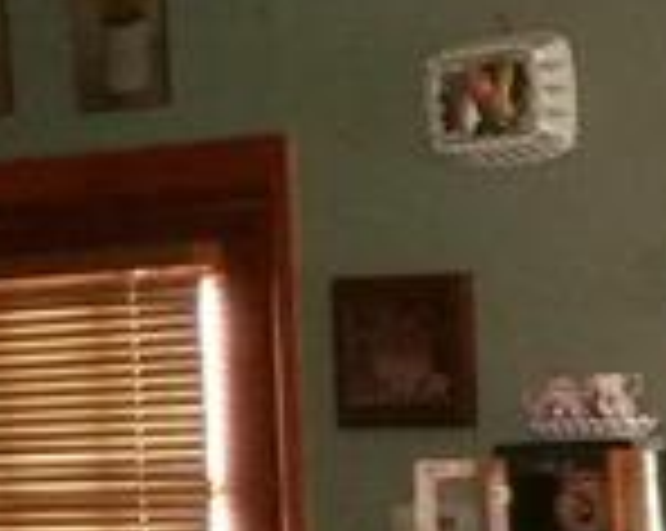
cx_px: 1598
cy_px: 878
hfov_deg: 10.0
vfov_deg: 8.8
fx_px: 3327
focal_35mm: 169
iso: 320
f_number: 3.3
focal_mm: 4.1
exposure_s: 1/30
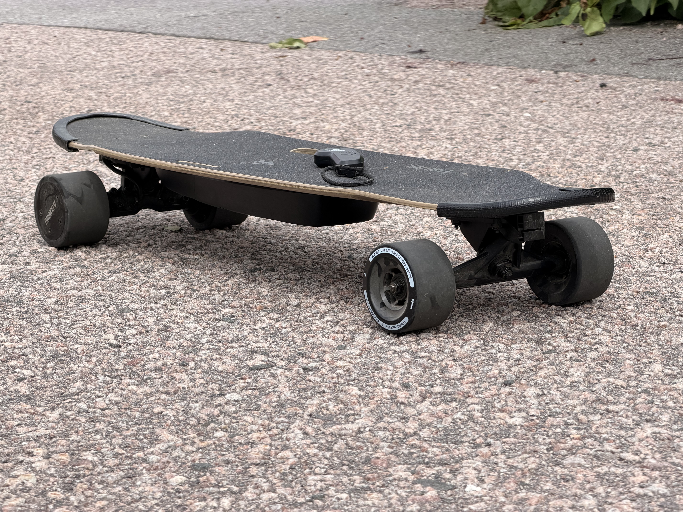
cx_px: 342
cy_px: 256
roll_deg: +3.6
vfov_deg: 14.8
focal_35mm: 100
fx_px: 1973
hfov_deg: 19.6
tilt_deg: -9.5
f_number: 2.8
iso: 32
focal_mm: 16.89
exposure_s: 1/638
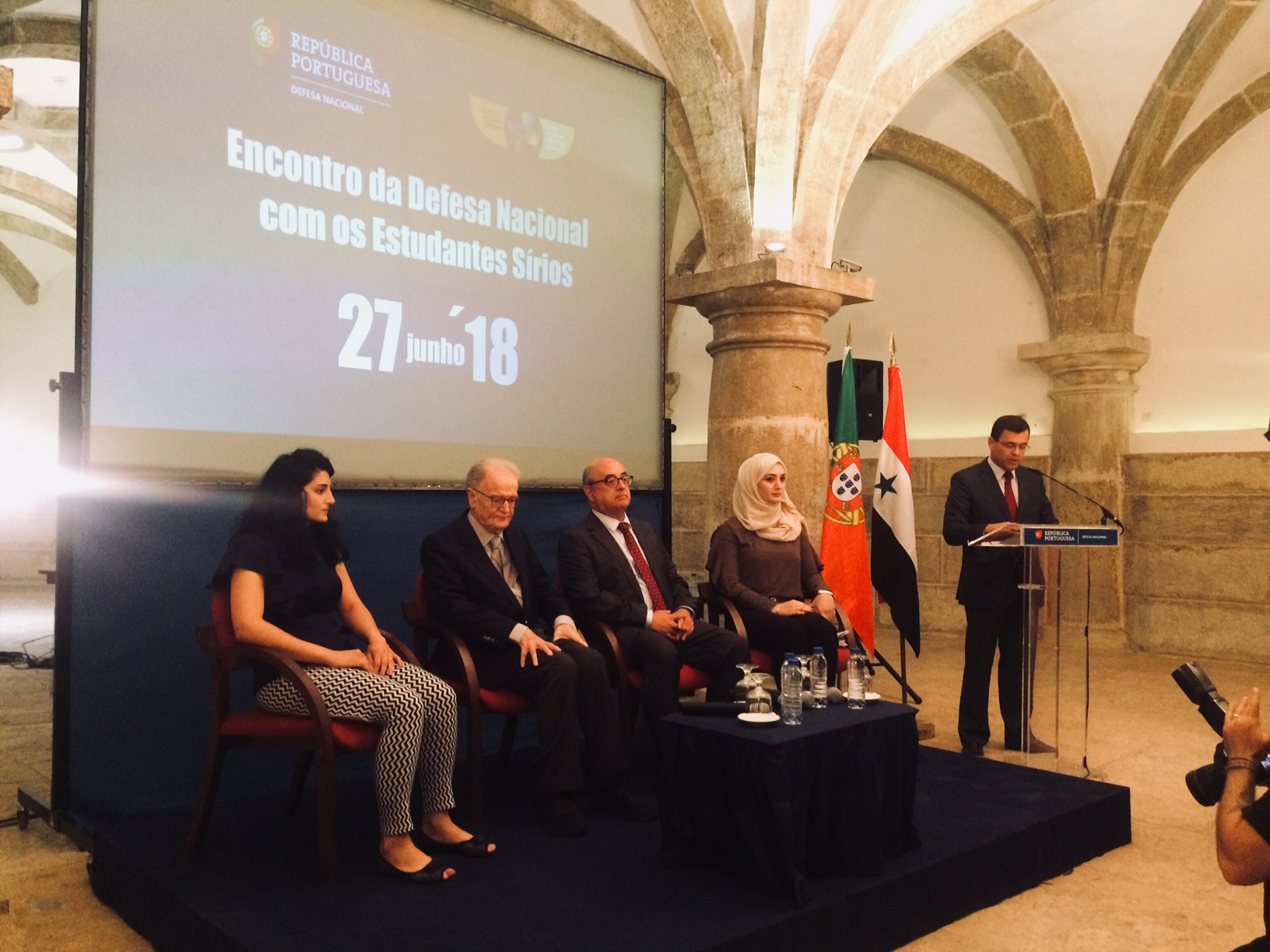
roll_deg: +0.8
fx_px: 1064
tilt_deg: -0.5
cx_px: 635
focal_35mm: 29
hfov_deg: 61.7
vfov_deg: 48.2
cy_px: 476
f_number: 2.2
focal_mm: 4.15
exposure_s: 1/25
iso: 320
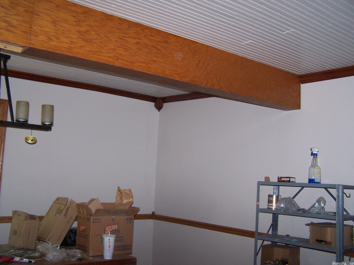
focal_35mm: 38
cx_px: 177
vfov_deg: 37.7
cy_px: 132
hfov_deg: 49.0
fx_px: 389
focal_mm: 6.3
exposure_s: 1/60
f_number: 2.8
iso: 140
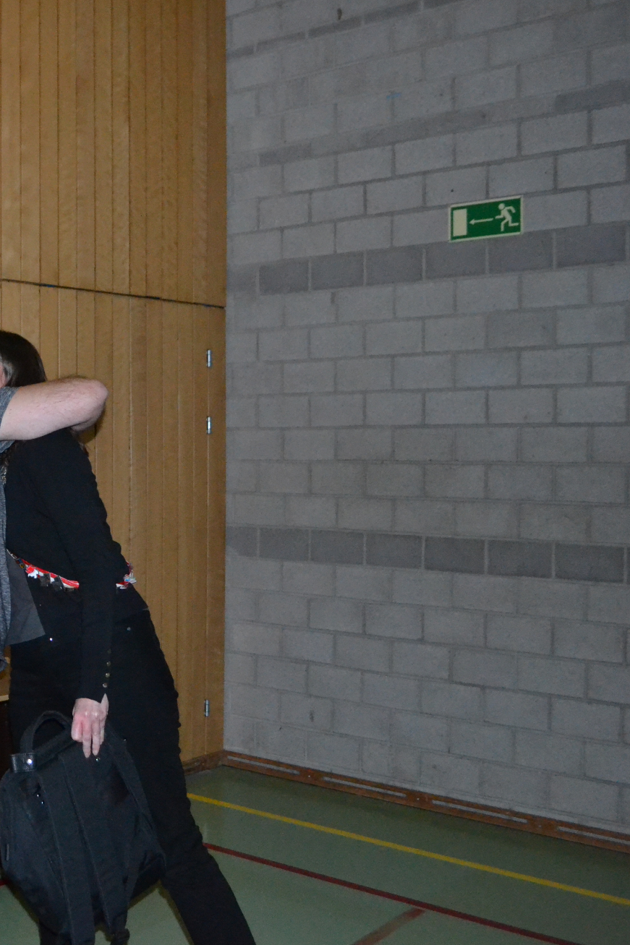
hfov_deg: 26.1
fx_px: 1234
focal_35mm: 47
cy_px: 480
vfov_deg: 41.9
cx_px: -88
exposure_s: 1/60
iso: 3200
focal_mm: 20
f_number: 3.8
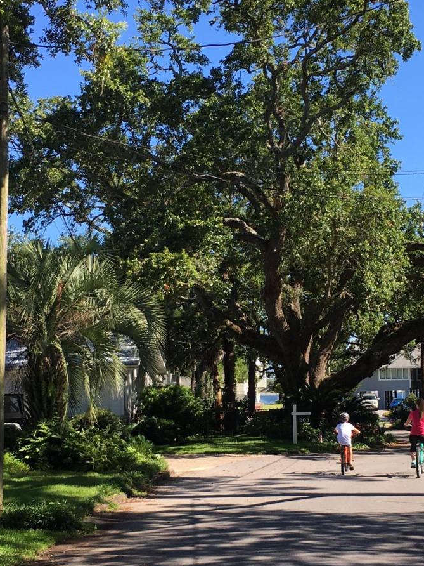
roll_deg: -0.2
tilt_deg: +3.8
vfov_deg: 29.8
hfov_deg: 22.6
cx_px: 254
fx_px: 1062
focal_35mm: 65
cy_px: 315
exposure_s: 1/705
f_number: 2.2
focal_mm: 4.15
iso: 25
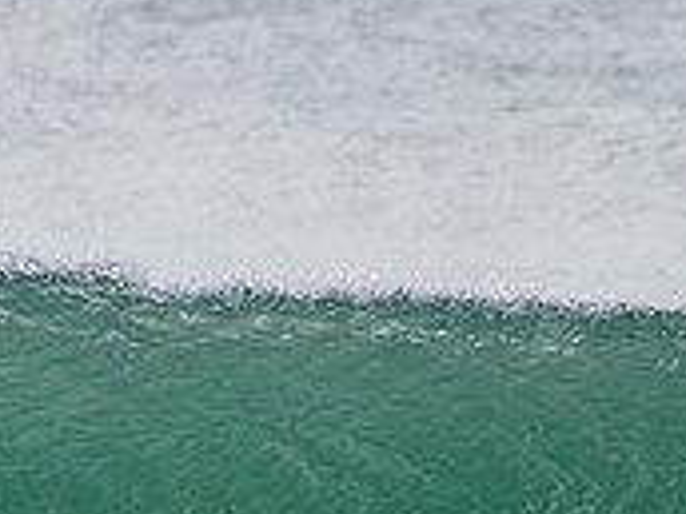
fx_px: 48117
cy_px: 647
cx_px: 945
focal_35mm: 2428
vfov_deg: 0.6
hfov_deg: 0.8
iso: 400
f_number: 5.6
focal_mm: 500
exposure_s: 1/2000
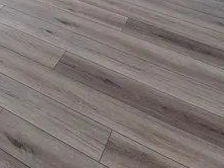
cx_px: -111
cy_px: -219
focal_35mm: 60
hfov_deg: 24.8
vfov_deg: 15.5
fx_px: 388
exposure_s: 1/60
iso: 64
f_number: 2.2
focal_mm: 2.2
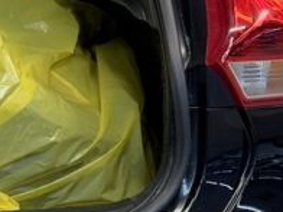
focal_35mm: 251
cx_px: -163
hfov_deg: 7.7
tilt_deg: -12.1
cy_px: 104
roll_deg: +0.3
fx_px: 2052
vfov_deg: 5.9
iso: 80
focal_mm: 6.76
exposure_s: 1/50
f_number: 1.78
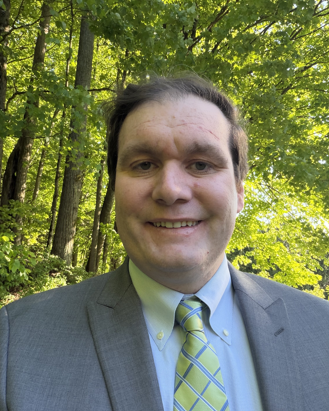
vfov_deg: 55.7
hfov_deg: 45.8
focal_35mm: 32
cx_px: 161
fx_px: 389
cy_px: 209
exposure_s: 1/167
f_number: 1.9
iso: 80
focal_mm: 2.71
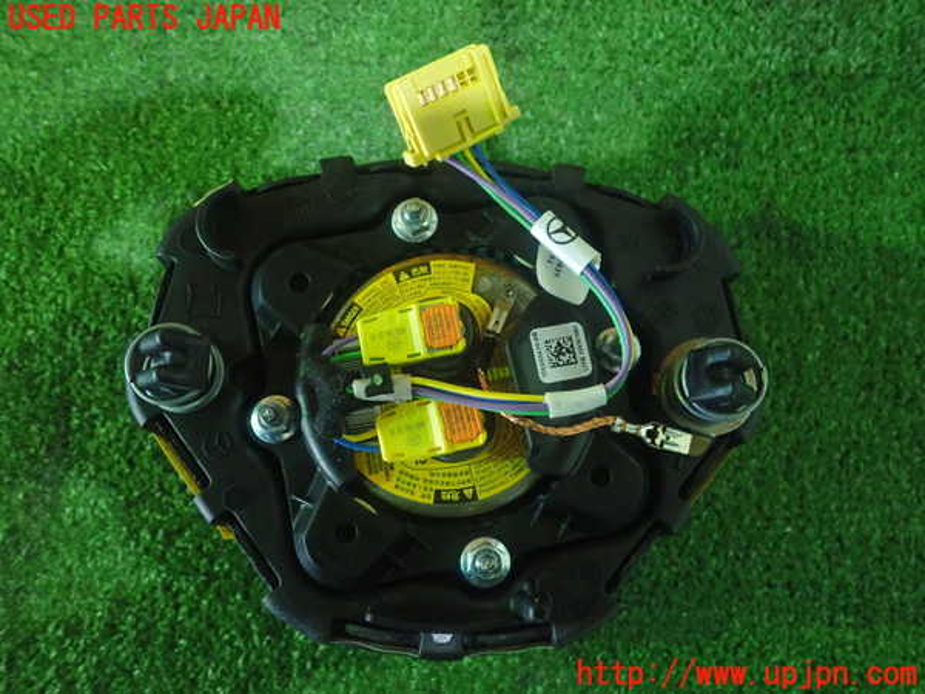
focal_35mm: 30
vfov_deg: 46.8
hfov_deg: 60.0
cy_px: 347
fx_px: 802
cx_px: 462
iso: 800
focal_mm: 5.5
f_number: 2.3
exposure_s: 1/20
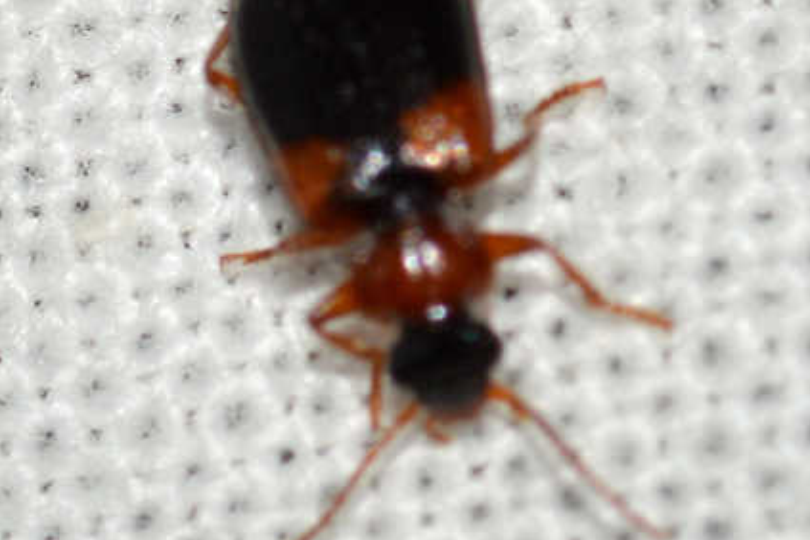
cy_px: 211
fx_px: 5107
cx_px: 406
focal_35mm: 227
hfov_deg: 9.1
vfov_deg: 6.1
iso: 100
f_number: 20
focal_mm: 100
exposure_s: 1/125
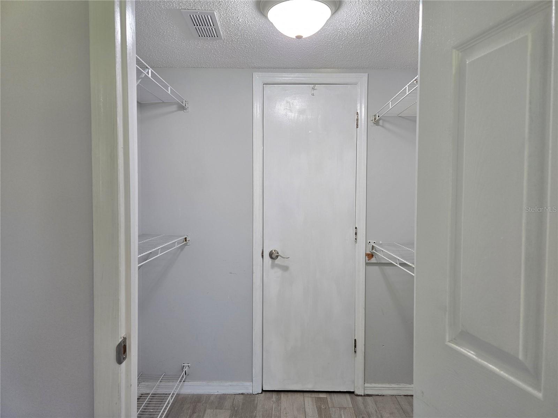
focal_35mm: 23
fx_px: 371
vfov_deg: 58.9
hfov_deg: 73.9
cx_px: 279
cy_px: 209
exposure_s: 1/120
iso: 160
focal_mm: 5.4
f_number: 1.8
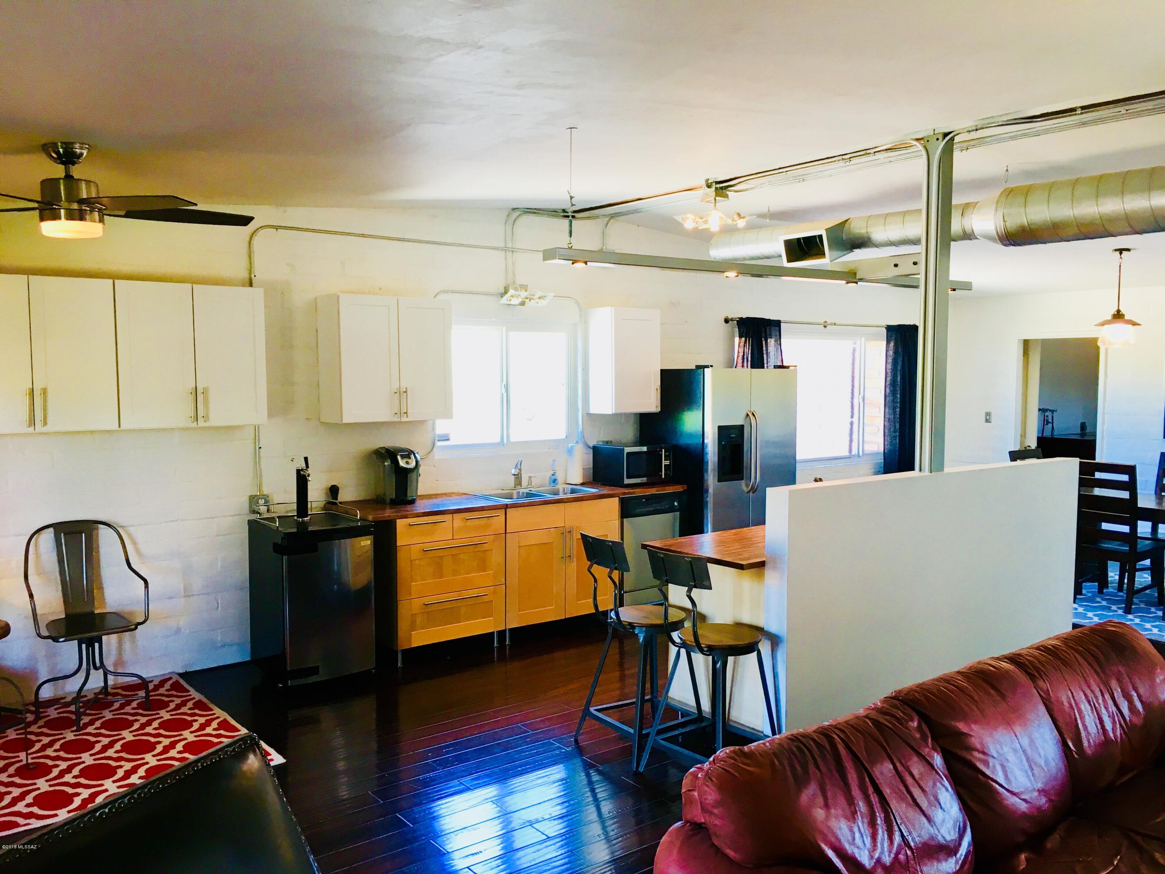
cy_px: 437
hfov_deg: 61.7
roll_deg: -1.1
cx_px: 582
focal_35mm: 29
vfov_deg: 48.2
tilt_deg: -4.2
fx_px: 976
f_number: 2.2
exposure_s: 1/30
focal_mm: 4.15
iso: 50
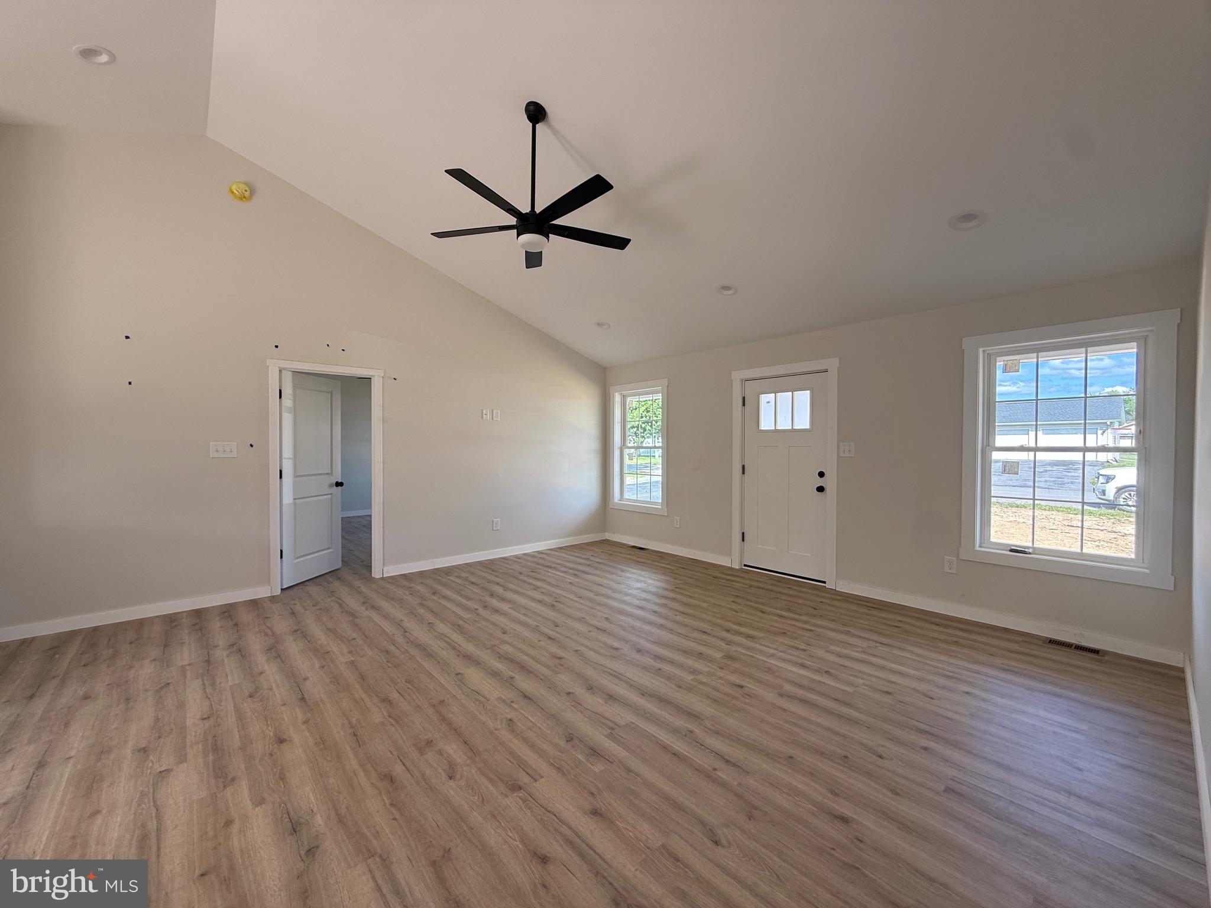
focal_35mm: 14
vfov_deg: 85.7
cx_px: 606
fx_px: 490
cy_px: 454
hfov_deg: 102.1
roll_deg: -0.2
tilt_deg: -0.6
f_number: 2.2
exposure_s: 1/113
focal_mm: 2.22
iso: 64
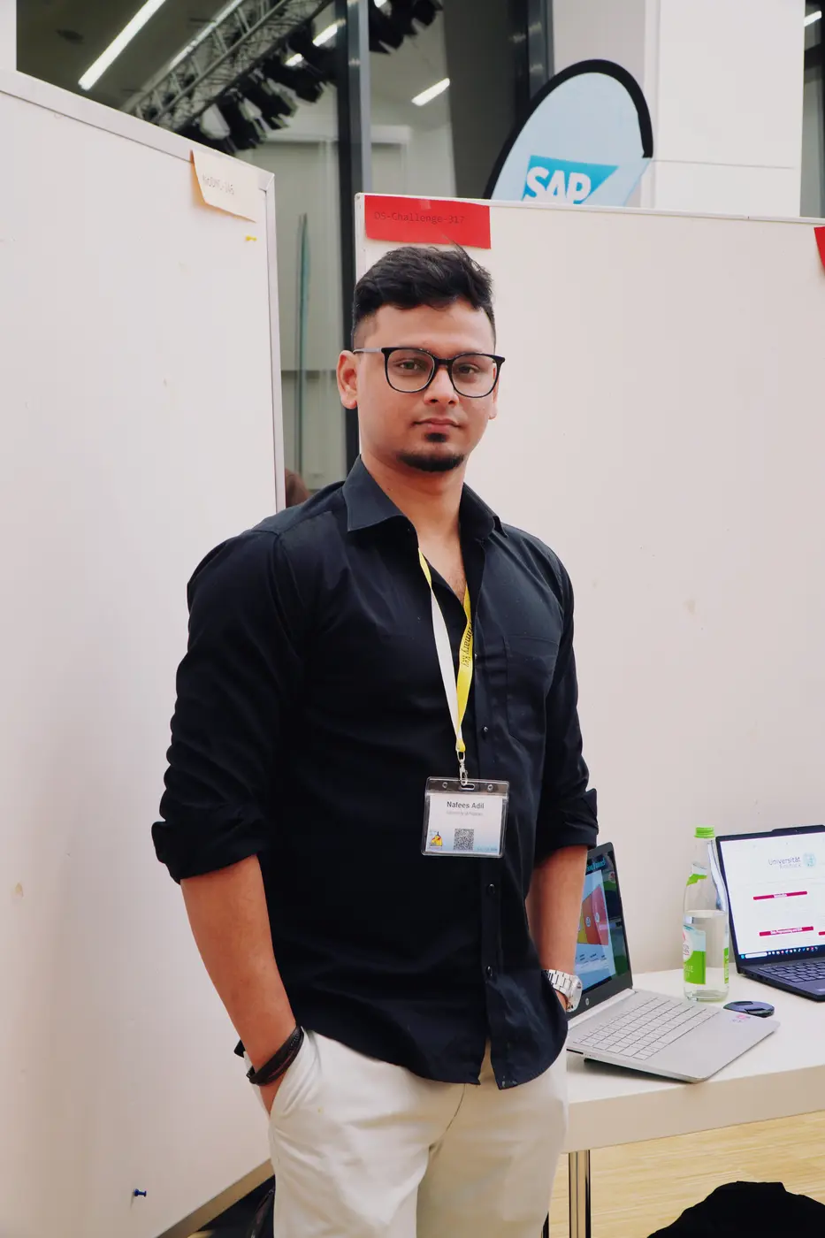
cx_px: 412
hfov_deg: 26.5
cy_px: 619
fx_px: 1753
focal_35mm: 51
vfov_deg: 38.9
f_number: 7.1
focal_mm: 34
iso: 125
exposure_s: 1/13
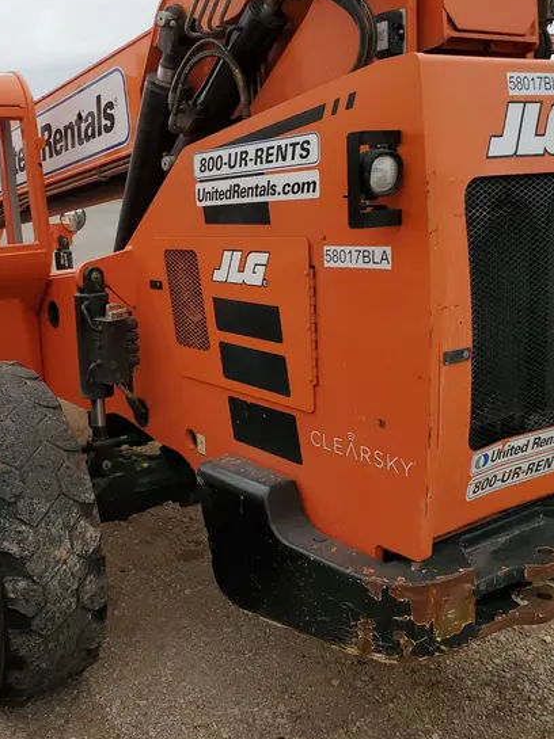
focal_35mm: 35
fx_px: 748
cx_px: 189
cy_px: 336
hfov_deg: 40.2
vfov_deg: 52.6
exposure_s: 1/1239
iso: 50
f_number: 2.4
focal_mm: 4.3
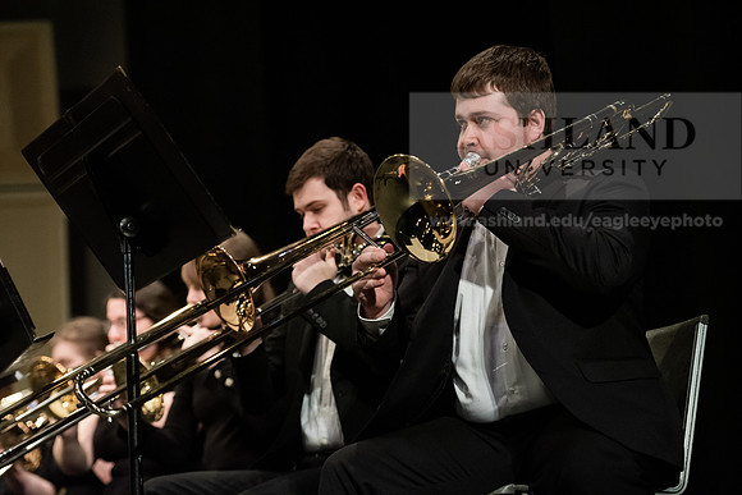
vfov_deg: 12.5
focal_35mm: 110
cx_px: 371
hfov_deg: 18.6
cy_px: 248
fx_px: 2268
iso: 5000
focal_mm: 110
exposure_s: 1/250
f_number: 3.5
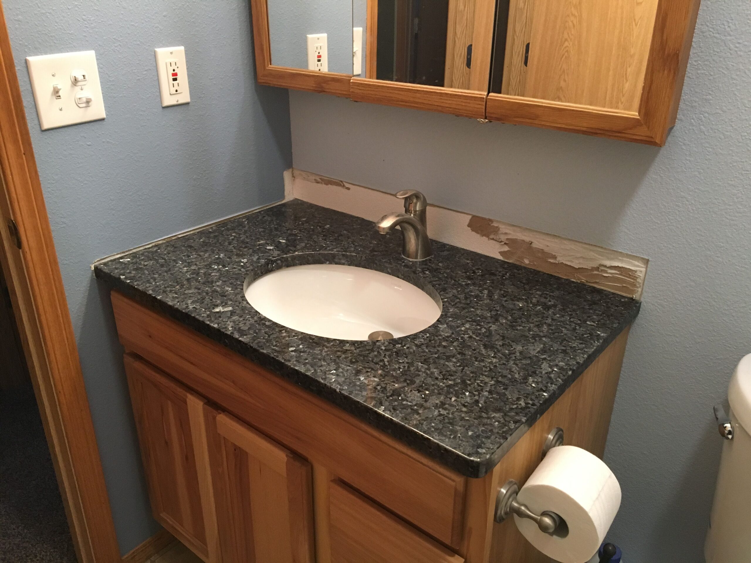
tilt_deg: -25.8
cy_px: 282
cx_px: 376
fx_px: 629
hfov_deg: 61.7
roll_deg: -0.3
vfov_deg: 48.2
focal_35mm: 29
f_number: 2.2
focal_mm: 4.15
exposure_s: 1/30
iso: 160
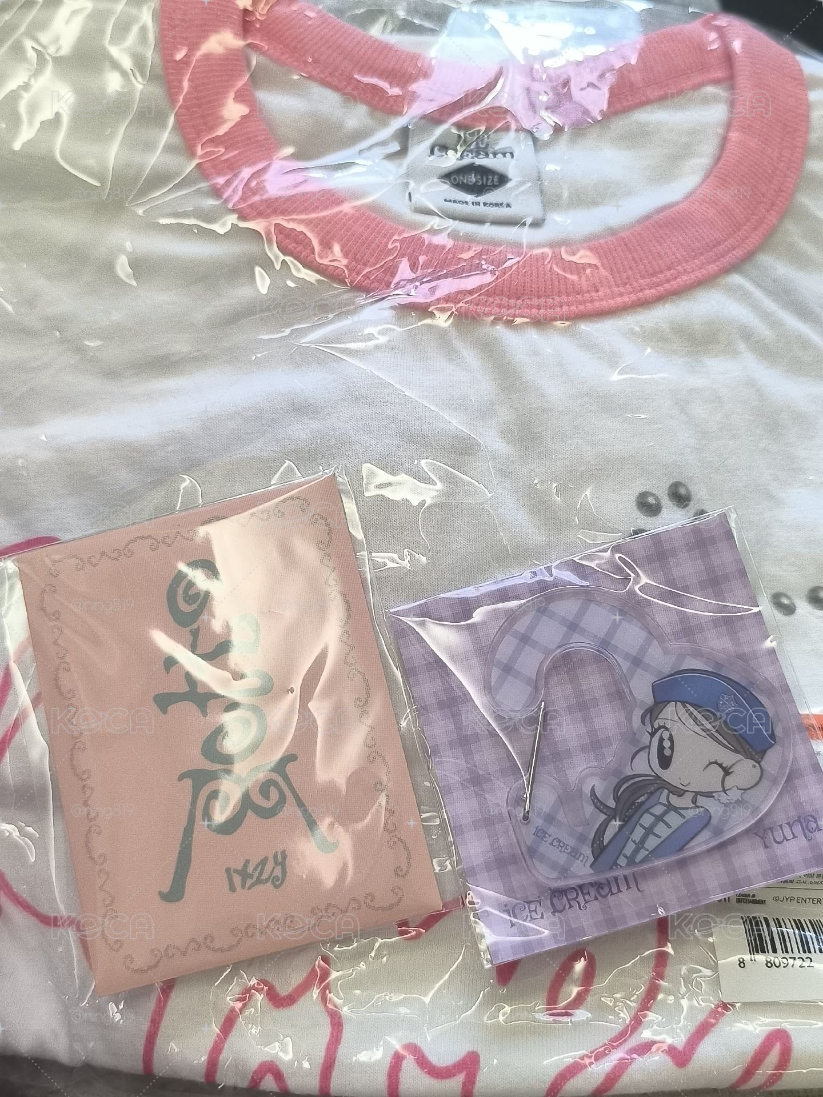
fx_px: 1110
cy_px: 548
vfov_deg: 52.6
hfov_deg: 40.7
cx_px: 412
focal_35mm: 35
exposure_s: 1/60
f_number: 1.65
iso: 640
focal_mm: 6.14
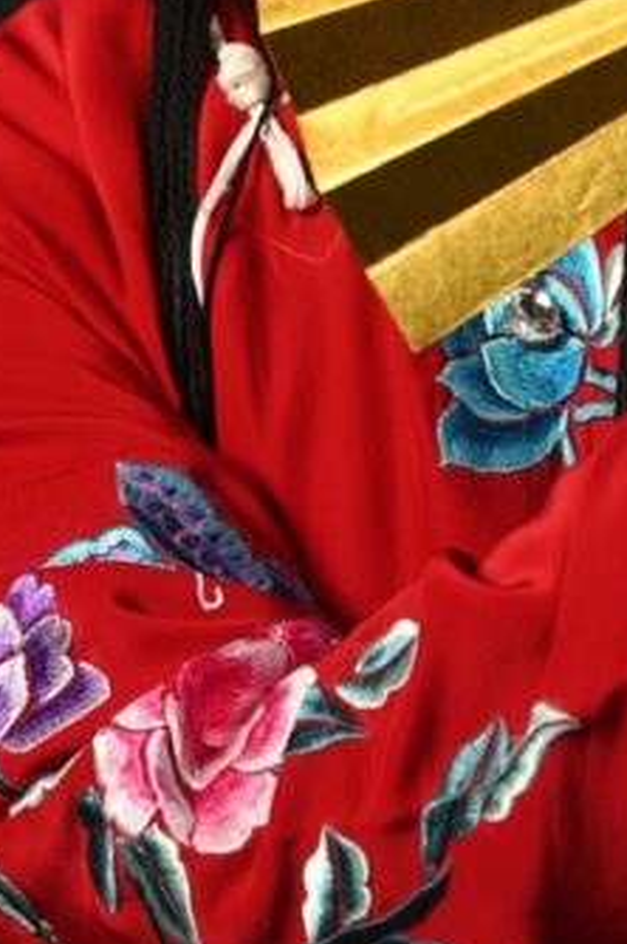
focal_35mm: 264
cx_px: 582
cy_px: -331
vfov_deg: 7.7
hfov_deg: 5.2
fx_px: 6911
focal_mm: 86
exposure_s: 1/200
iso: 160
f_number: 5.6
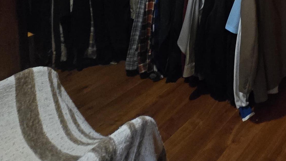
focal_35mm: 39
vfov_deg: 24.3
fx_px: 296
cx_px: 281
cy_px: -76
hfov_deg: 44.5
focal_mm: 2.2
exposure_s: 1/24
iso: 1600
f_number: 2.2
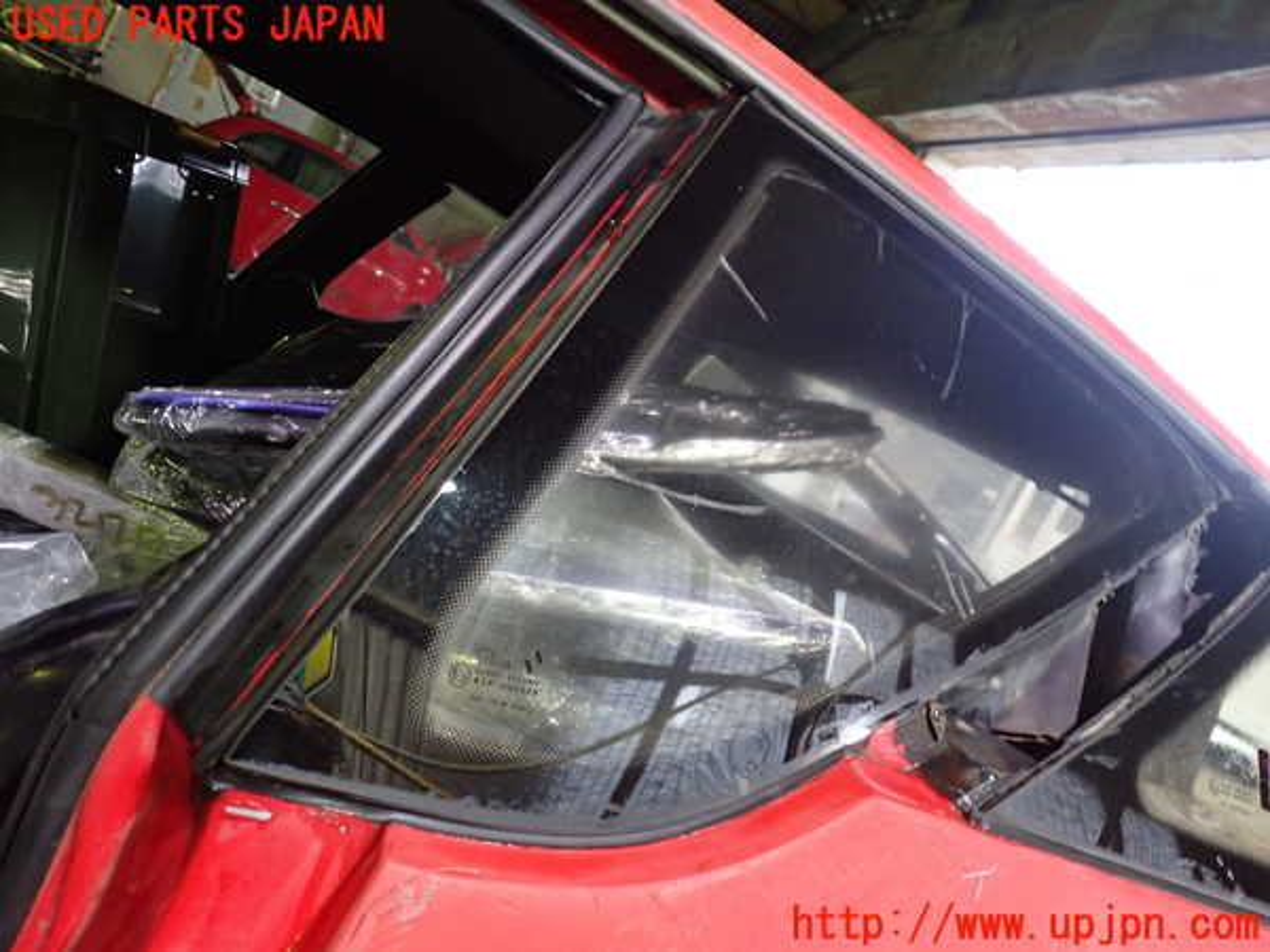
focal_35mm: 30
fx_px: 1101
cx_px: 635
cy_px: 476
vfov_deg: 46.8
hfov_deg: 60.0
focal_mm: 5.4
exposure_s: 1/30
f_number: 2.3
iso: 500
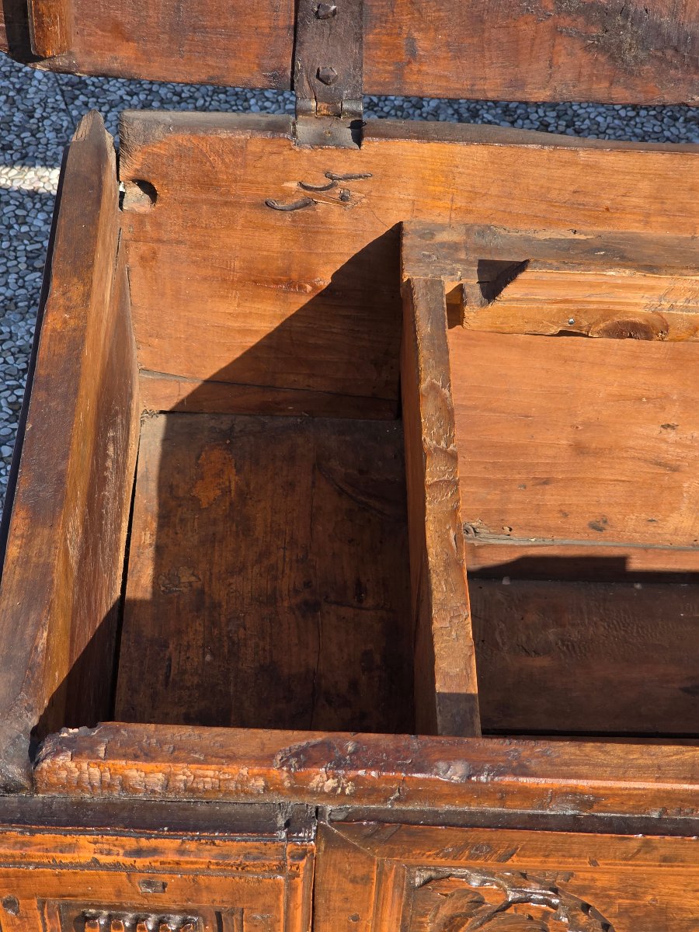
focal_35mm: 69
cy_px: 466
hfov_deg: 21.3
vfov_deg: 28.2
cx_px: 350
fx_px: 1858
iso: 50
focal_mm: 7.9
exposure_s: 1/924
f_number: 2.4
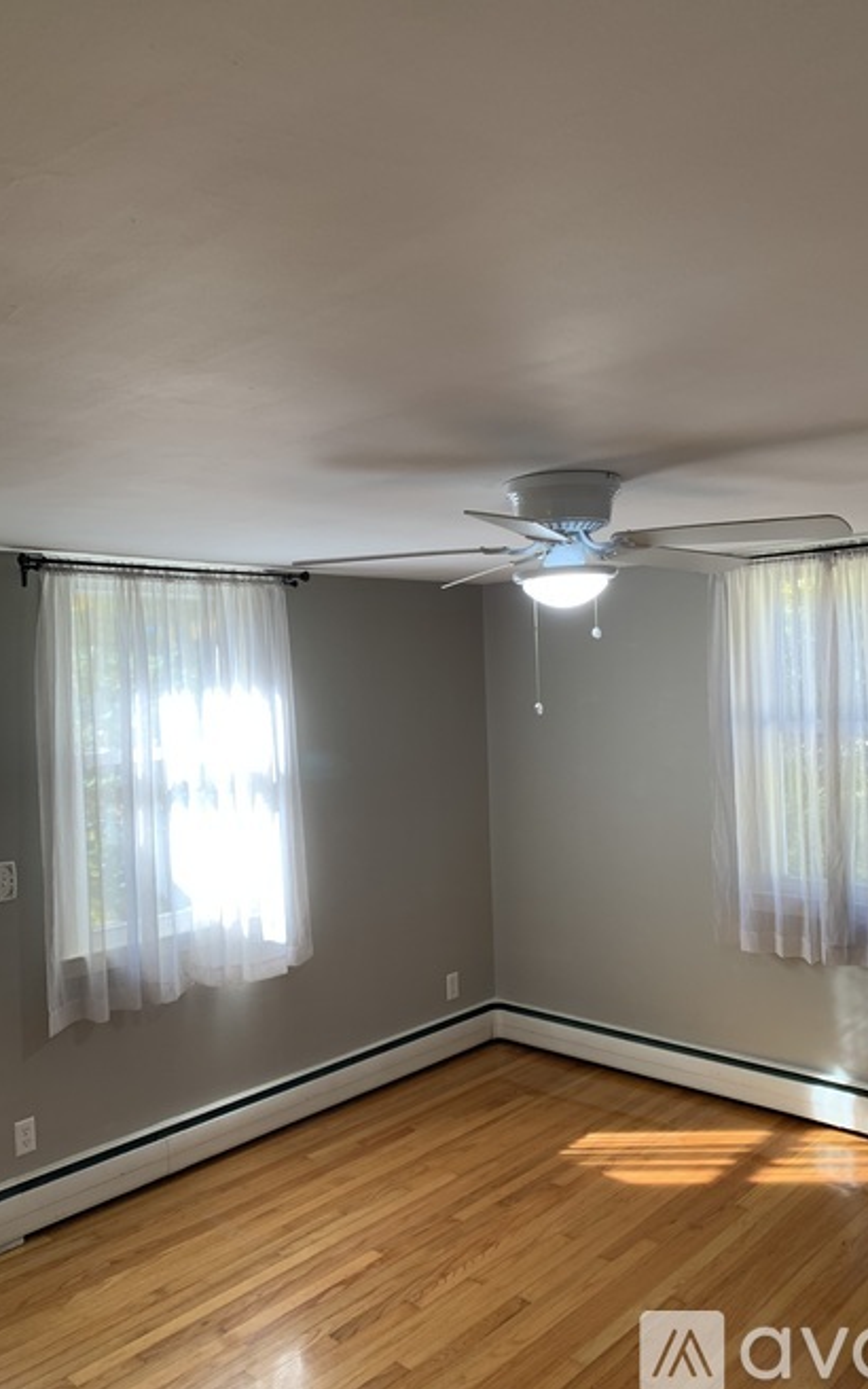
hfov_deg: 44.5
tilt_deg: -0.5
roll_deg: +2.3
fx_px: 1060
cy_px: 689
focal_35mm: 28
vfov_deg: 66.5
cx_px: 453
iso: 50
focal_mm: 4.25
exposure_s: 1/60
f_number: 1.8
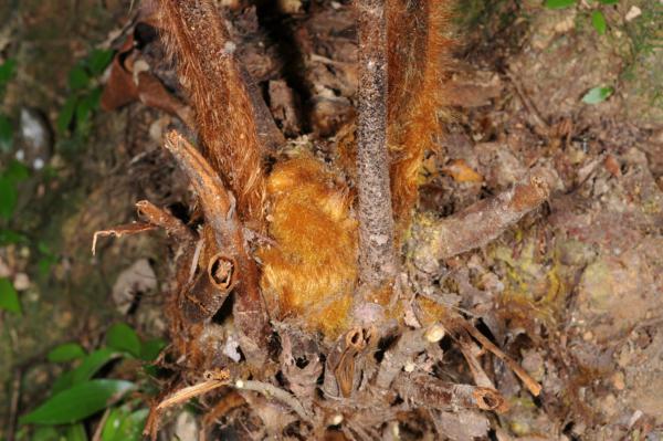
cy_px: 220
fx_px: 1656
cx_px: 332
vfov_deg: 15.2
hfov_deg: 22.6
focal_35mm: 90
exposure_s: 1/60
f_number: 14
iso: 200
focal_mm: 60
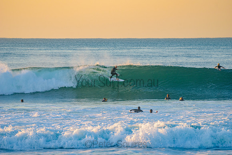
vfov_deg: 4.9
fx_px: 1805
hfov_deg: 7.4
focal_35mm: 280
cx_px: 116
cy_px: 78
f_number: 5.6
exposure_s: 1/400
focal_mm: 280
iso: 180
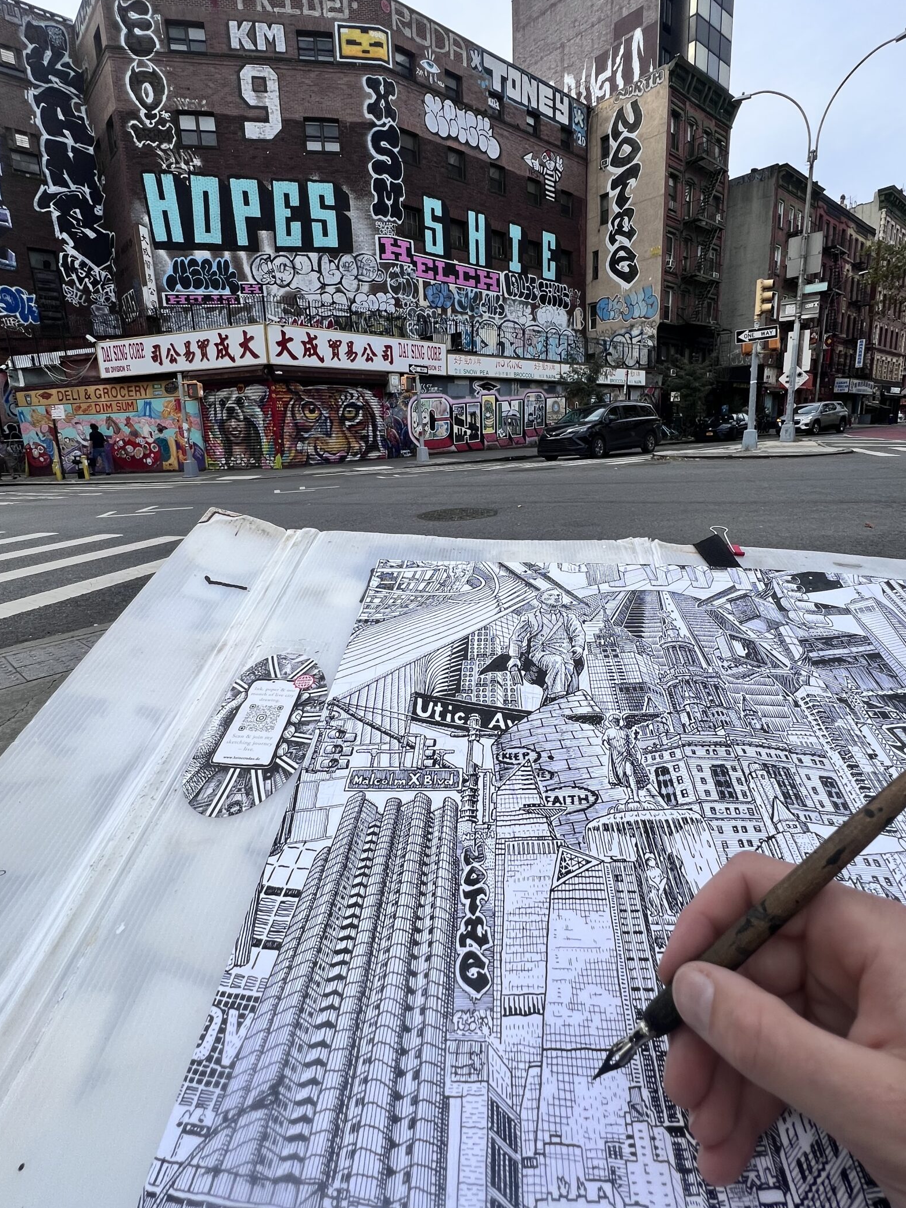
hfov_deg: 78.1
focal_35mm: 16
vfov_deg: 94.4
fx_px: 558
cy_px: 570
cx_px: 471
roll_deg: +1.3
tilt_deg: -13.1
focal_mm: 1.57
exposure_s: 1/1004
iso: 32
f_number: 1.8
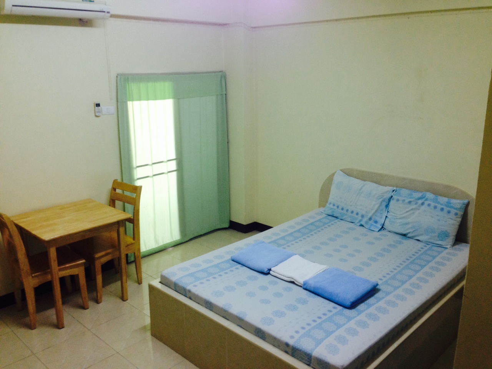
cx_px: 246
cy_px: 184
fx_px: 469
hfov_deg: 55.4
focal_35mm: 33
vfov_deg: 42.9
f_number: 2.4
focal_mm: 4.12
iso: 100
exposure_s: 1/20
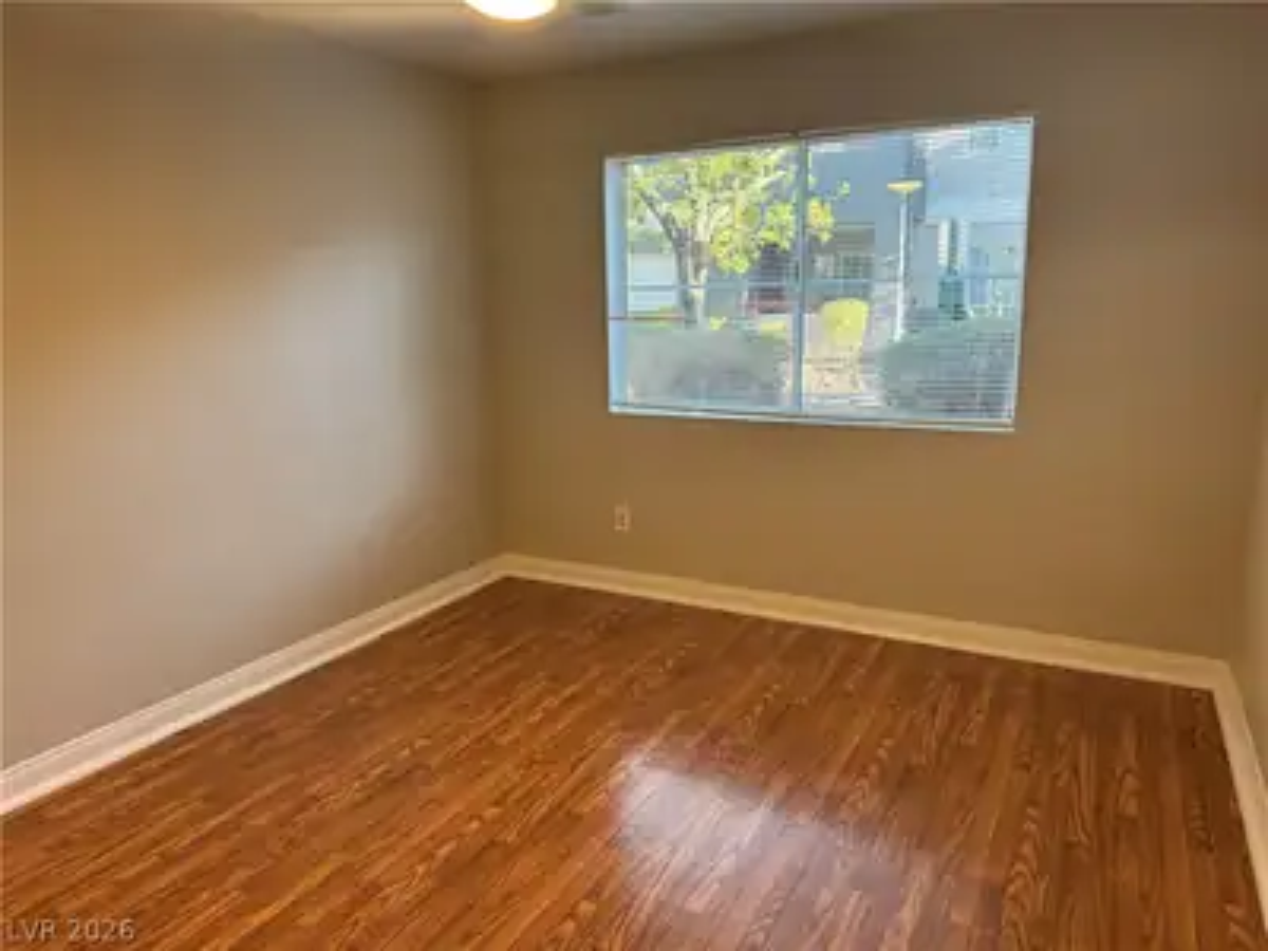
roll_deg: +0.7
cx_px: 634
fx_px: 879
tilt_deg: -12.8
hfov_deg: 71.6
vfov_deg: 56.8
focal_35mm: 24
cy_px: 476
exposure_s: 1/120
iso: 200
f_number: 1.78
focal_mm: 6.76
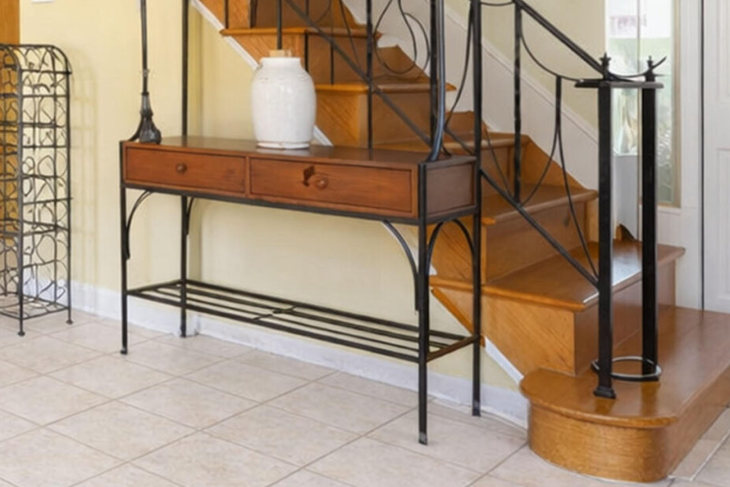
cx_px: -5
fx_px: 892
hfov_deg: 39.2
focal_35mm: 44
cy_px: 63
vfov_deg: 29.5
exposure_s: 1/30
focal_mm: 16
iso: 64
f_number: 4
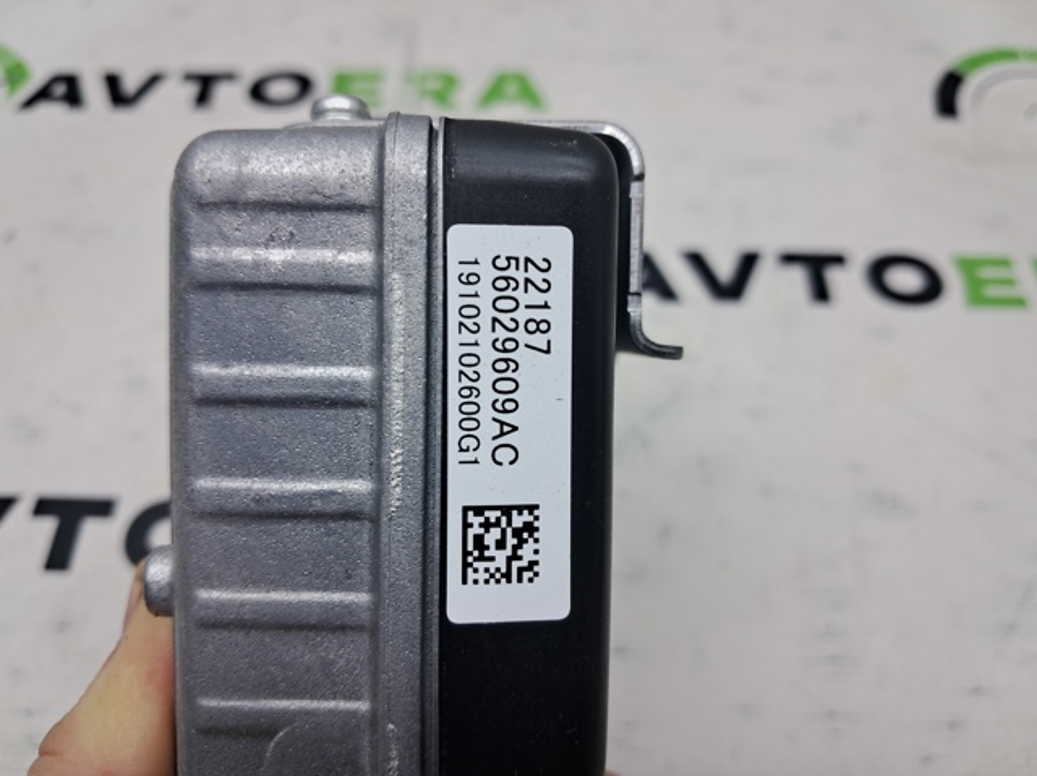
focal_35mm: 27
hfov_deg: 65.4
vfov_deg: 51.3
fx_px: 808
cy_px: 388
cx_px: 518
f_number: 1.8
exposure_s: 1/100
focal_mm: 4
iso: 50
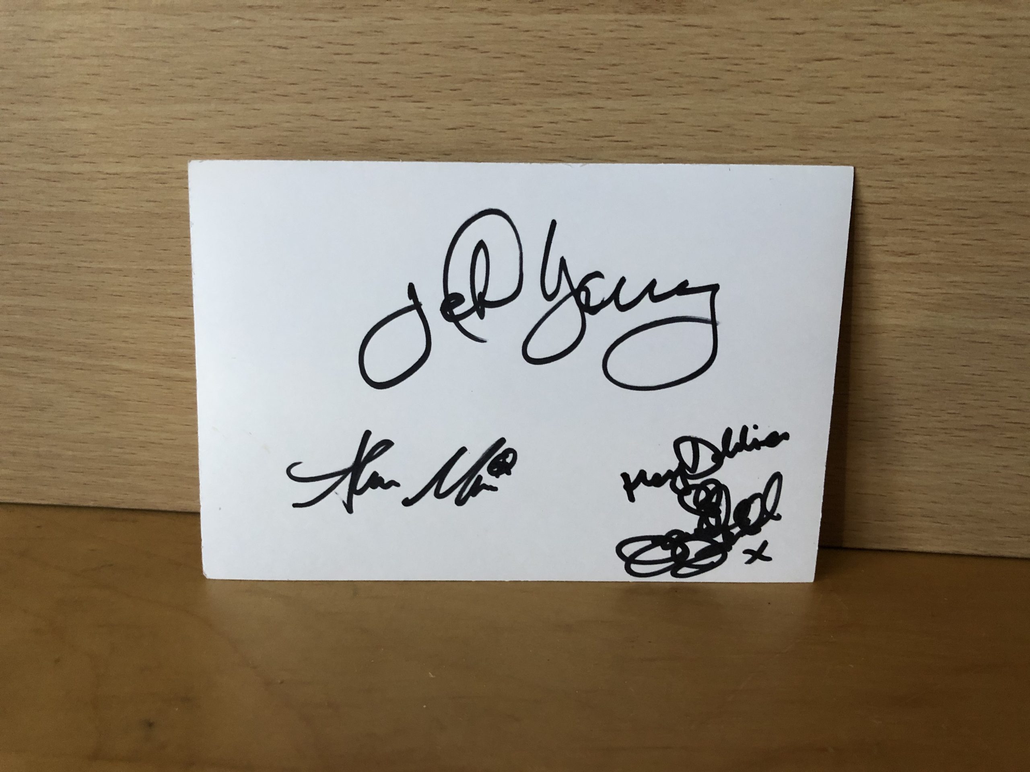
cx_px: 515
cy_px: 386
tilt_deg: -23.4
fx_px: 833
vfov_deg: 49.7
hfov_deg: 63.4
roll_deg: -1.4
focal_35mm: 28
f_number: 1.8
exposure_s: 1/15
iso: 80
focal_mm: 3.99
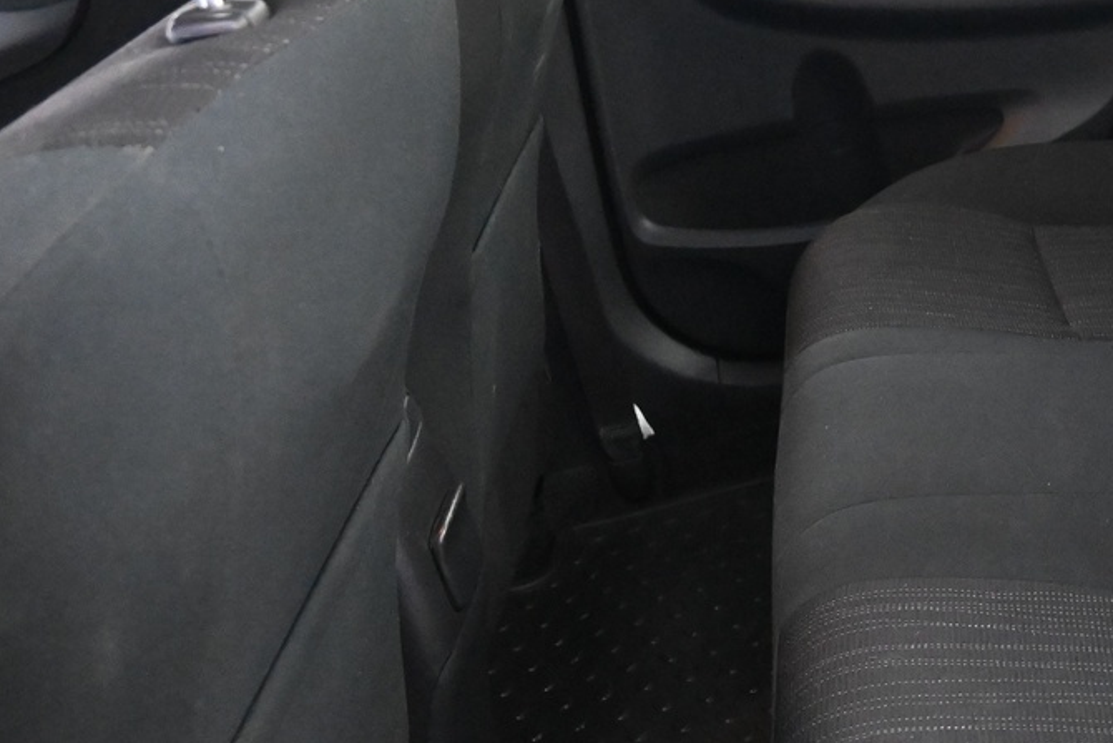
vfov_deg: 23.3
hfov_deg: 32.0
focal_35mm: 58
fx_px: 1793
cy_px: 271
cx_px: 1093
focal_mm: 16
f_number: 3.5
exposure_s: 1/25
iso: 5600
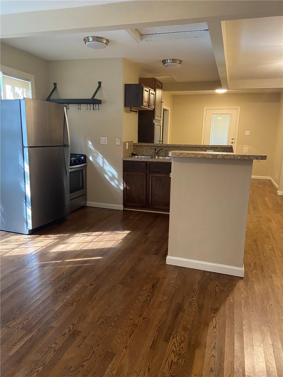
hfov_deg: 53.1
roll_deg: -2.1
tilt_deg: -10.8
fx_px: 283
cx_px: 142
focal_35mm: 26
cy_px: 188
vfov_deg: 67.3
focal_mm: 4.25
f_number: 1.8
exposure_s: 1/60
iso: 320
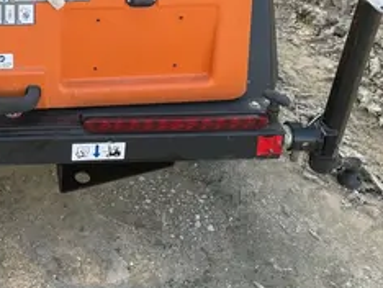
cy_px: 2
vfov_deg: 23.1
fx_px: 676
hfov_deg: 29.9
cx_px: 16
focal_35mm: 61
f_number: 1.6
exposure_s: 1/477
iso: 50
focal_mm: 4.2
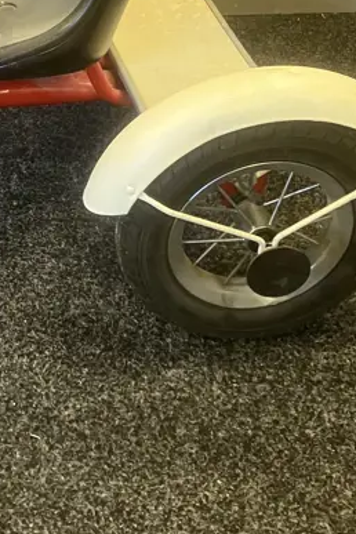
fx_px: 1142
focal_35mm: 77
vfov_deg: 25.4
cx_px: -26
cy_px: 46
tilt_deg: -29.2
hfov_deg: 17.2
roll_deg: +1.5
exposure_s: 1/50
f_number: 1.8
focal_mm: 3.99
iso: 250
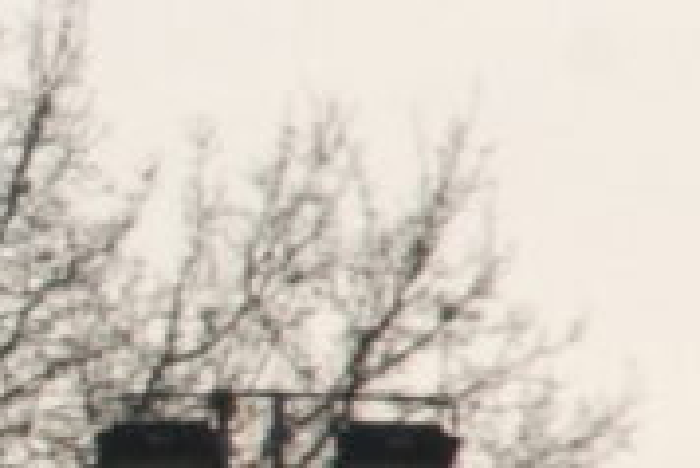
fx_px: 27146
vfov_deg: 1.0
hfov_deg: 1.5
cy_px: 458
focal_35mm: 1395
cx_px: -629
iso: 1000
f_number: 10
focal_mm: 155
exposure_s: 1/4000
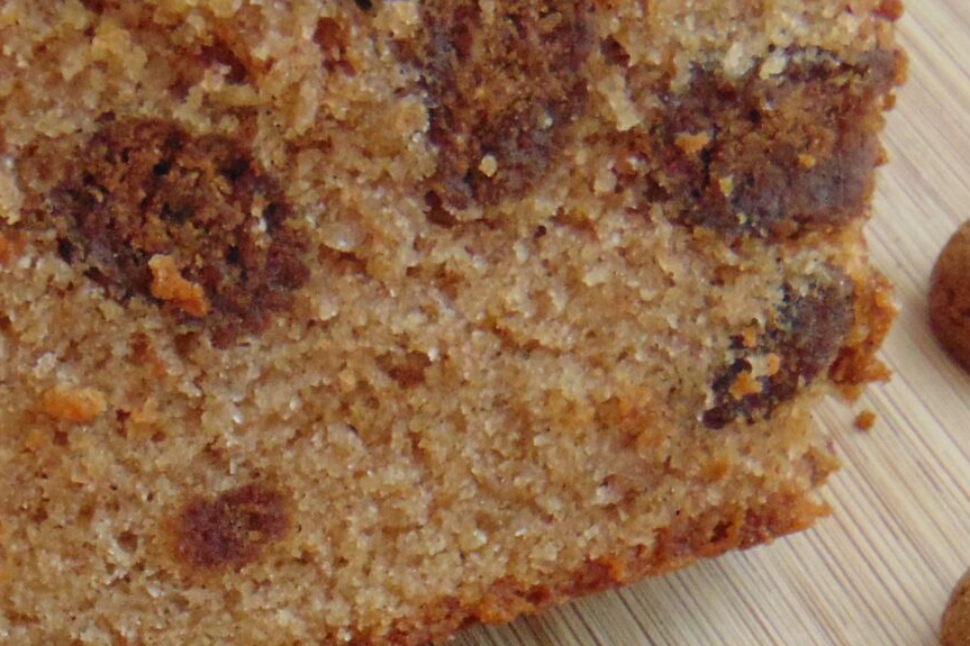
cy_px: 700
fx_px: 2909
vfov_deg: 12.5
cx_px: 275
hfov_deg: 18.8
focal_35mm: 108
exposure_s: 1/15
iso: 400
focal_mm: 6.3
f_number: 3.2
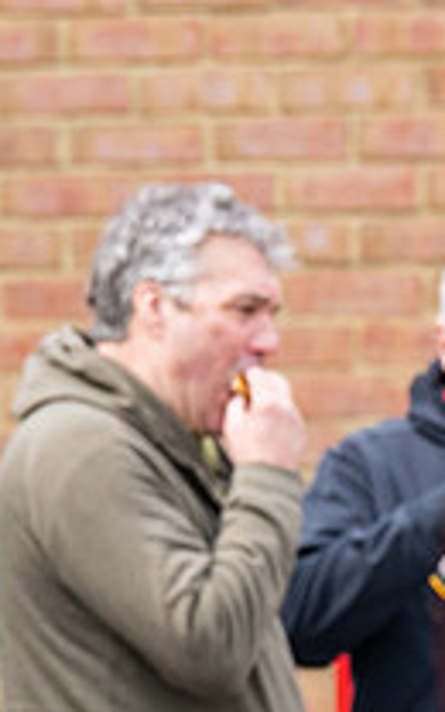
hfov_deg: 1.2
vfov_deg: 2.0
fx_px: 20607
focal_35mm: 1062
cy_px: 647
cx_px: 836
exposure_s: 1/1000
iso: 500
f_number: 5
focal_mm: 200
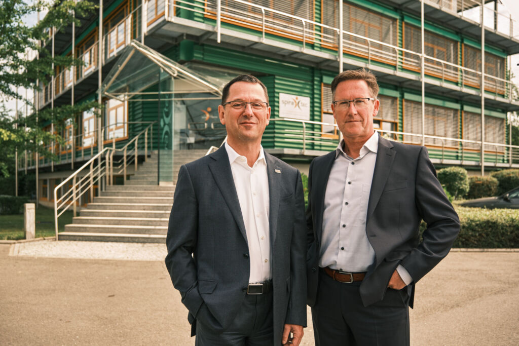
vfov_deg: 43.6
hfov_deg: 61.9
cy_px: 173
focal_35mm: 30
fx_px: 433
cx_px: 260
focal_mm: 20
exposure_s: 1/800
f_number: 2.8
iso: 125
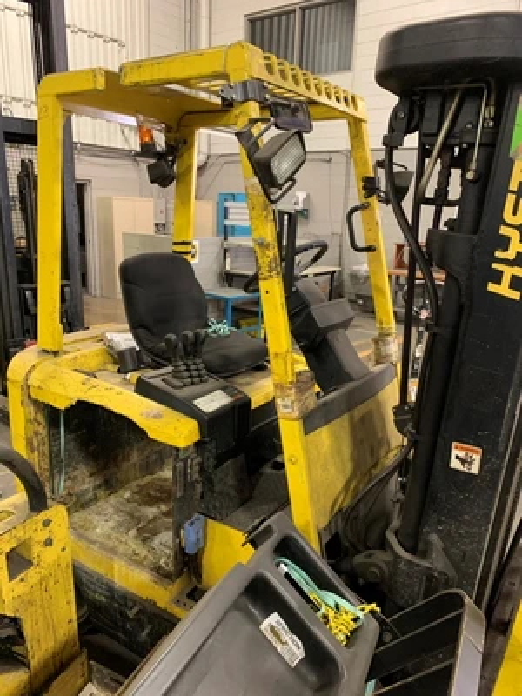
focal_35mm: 26
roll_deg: -2.3
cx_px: 261
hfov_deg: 53.1
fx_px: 523
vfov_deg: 67.3
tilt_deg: -15.4
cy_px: 348
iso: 400
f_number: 1.8
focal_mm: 4.25
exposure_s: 1/40
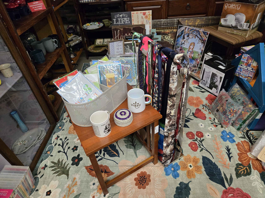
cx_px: 132
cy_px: 99
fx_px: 176
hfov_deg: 73.9
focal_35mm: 23
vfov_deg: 58.9
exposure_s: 1/120
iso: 400
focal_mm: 5.4
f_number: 1.8
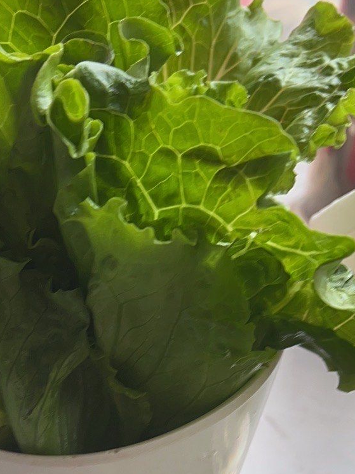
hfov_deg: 25.4
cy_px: 339
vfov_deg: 33.8
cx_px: 50
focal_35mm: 56
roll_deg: +2.0
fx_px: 766
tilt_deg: -42.9
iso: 50
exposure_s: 1/307
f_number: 1.5
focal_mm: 5.7
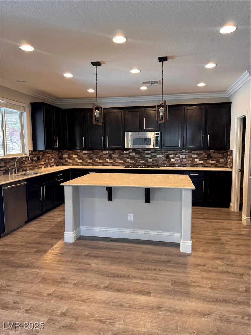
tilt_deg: -5.2
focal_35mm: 24
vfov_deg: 71.6
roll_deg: +0.7
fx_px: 232
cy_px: 168
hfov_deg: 56.8
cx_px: 126
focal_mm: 6.76
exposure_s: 1/60
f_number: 1.78
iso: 160
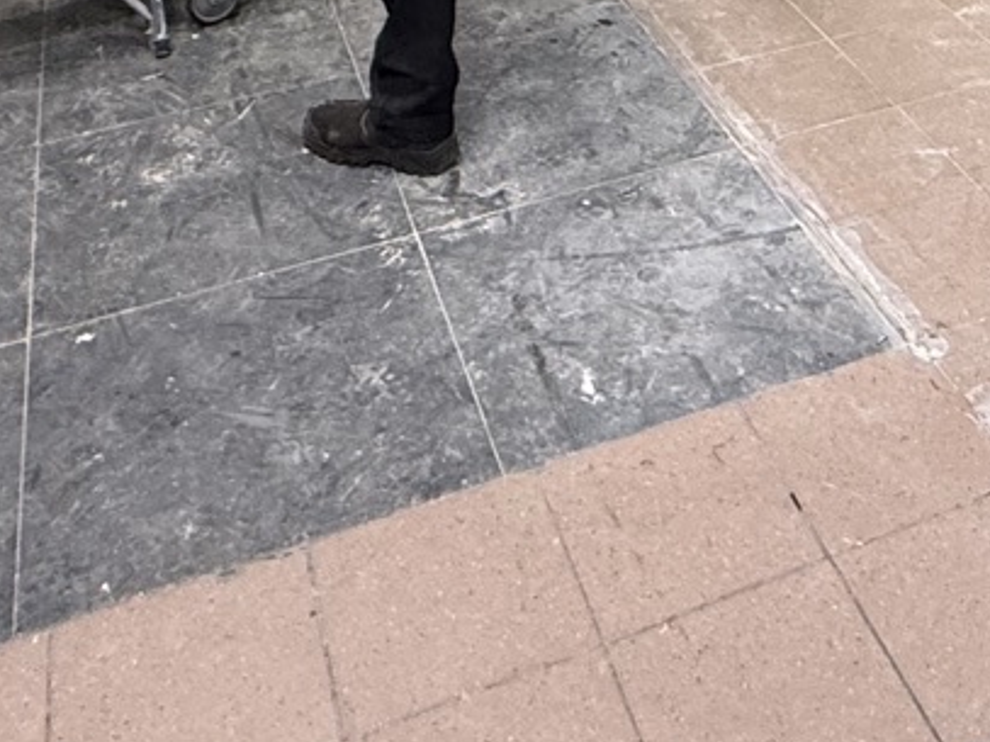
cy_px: -650
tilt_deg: -2.0
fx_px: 1573
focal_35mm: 55
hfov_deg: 34.1
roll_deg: +1.1
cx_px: 756
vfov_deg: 19.1
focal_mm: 2.22
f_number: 2.2
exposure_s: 1/50
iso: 160
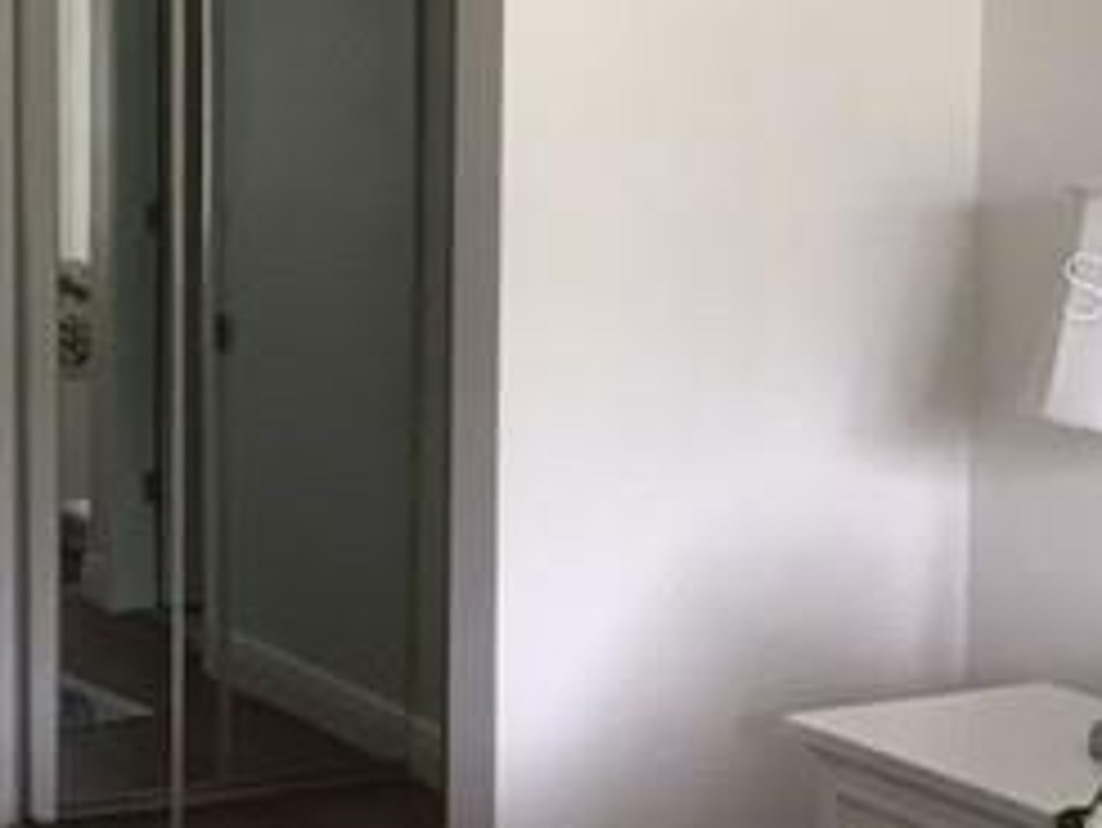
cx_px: 45
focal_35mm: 81
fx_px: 2580
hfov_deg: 23.3
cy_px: 284
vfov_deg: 18.2
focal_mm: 3.3
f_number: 2.4
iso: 125
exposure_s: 1/30
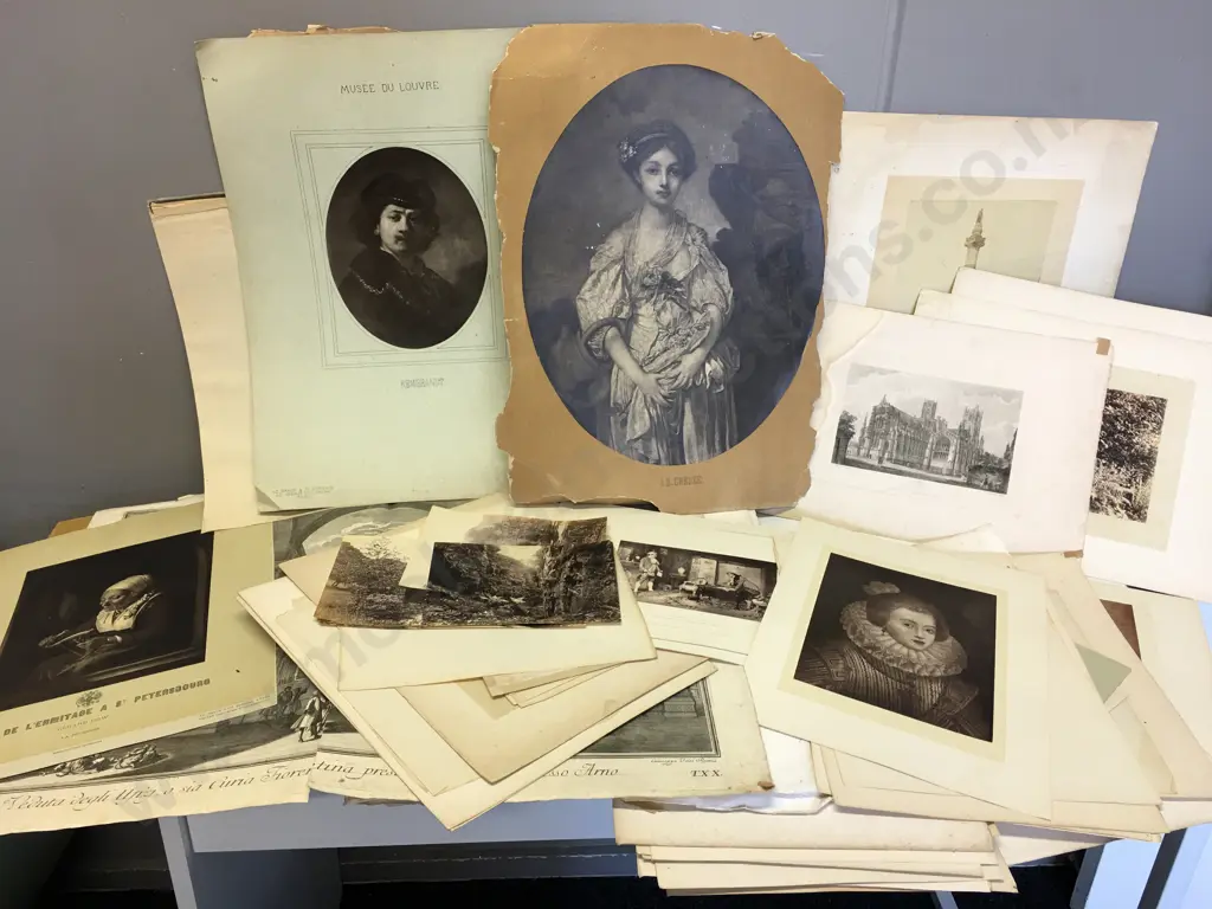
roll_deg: -2.0
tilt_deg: -24.0
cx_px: 606
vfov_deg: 48.2
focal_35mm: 29
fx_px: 1015
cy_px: 454
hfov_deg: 61.7
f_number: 2.2
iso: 32
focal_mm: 4.15
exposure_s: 1/33
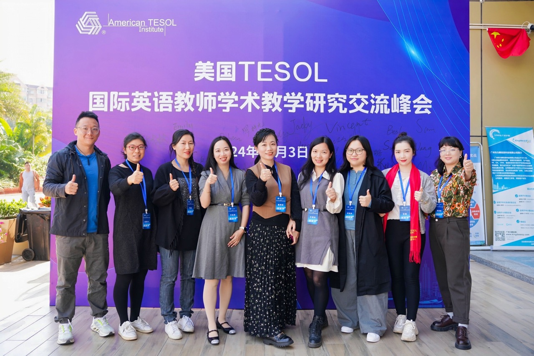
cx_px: 267
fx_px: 473
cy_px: 178
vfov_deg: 41.3
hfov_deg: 58.9
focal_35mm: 32
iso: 200
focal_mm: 31.9
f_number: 4
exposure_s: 1/161
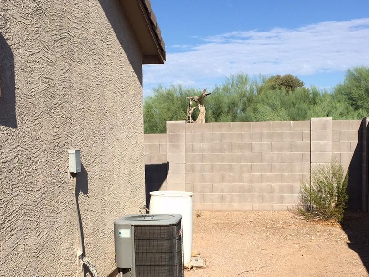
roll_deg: +1.0
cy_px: 176
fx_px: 512
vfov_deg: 30.1
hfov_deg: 39.6
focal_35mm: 48
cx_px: 179
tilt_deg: -4.7
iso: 32
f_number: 2.2
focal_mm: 4.15
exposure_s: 1/2475
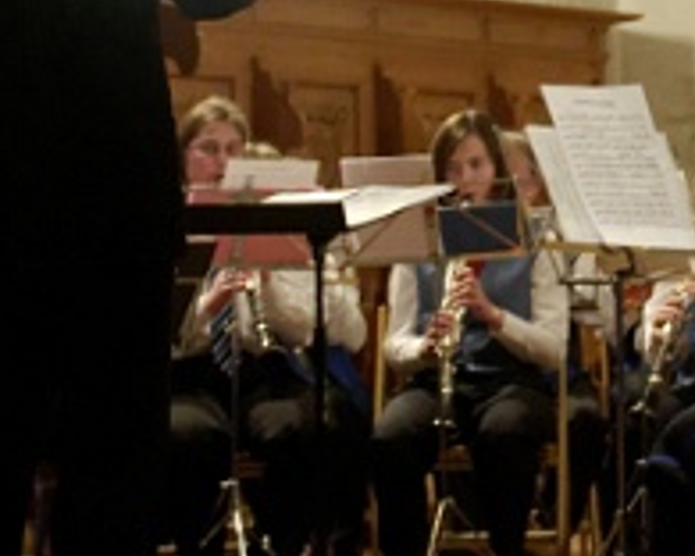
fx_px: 3209
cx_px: 715
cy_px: 21
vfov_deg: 9.8
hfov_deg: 12.2
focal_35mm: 156
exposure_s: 1/40
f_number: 2.8
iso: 1600
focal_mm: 24
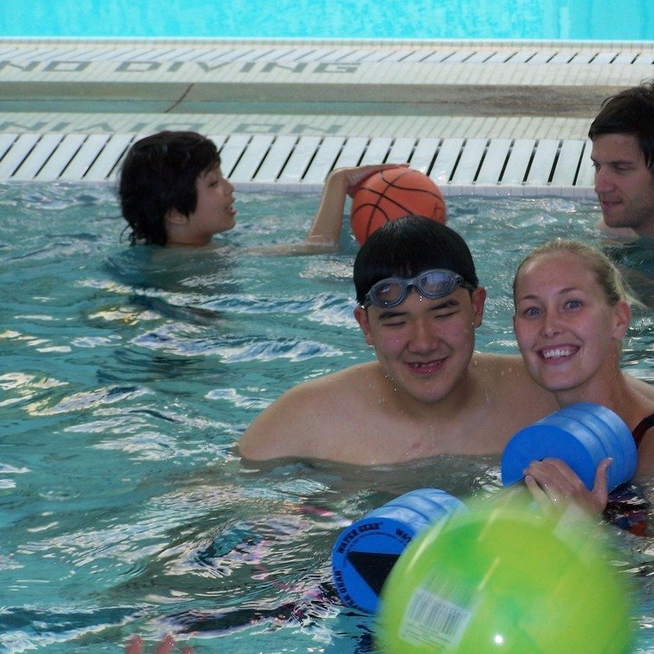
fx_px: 3527
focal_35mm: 165
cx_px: 435
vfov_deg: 10.6
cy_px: 329
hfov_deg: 10.6
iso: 80
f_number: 3.3
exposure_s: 1/100
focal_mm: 23.1
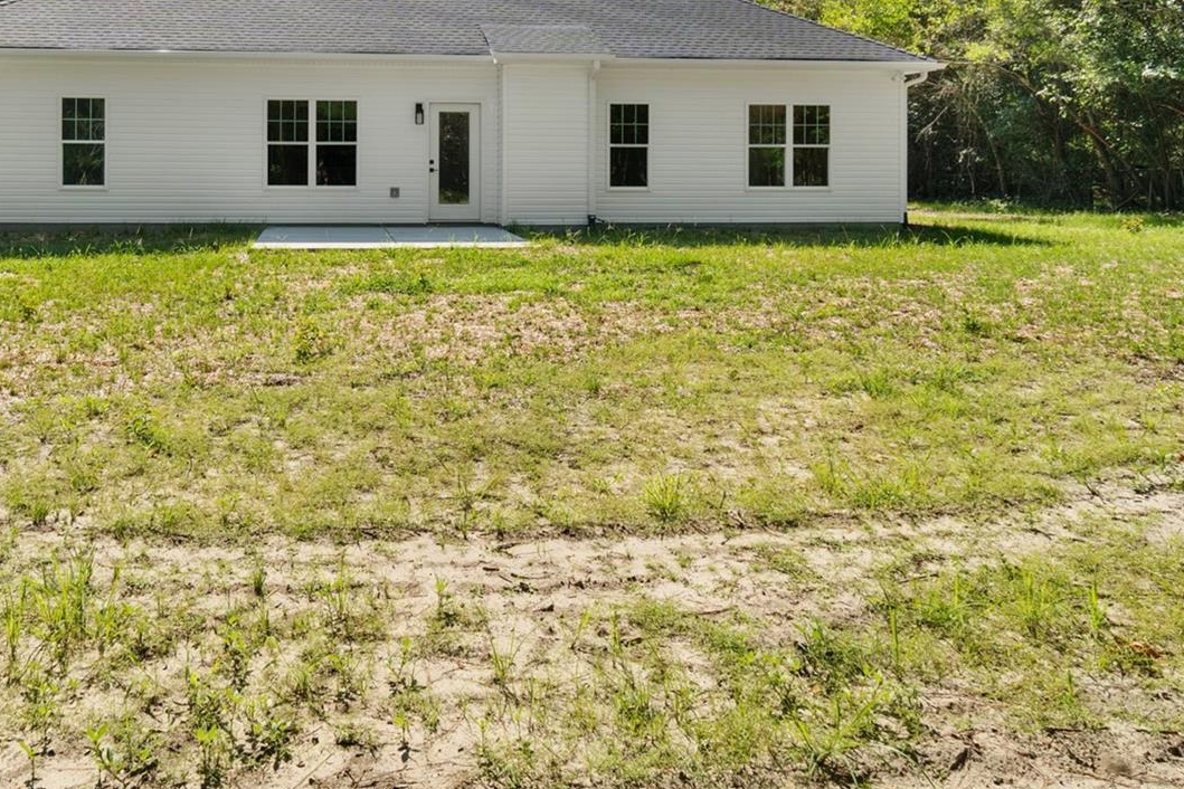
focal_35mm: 29
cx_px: 432
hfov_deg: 62.6
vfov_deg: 43.0
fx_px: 954
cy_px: 164
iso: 100
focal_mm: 10
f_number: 7.1
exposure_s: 1/320
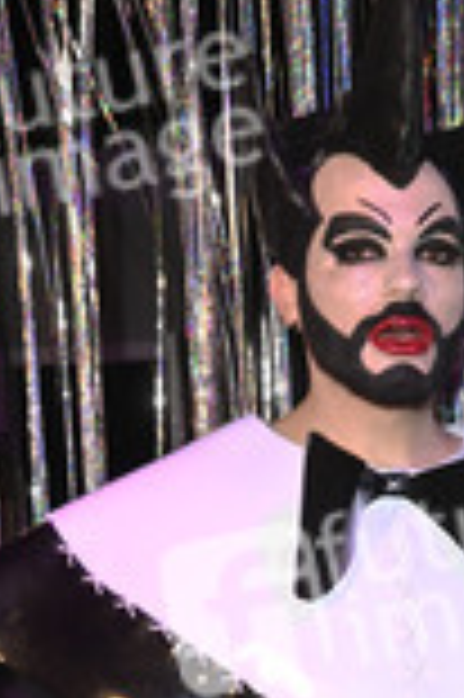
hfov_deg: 17.5
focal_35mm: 75
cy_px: 815
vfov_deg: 24.7
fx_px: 1453
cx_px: 523
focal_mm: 29
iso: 2000
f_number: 5.6
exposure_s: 1/40
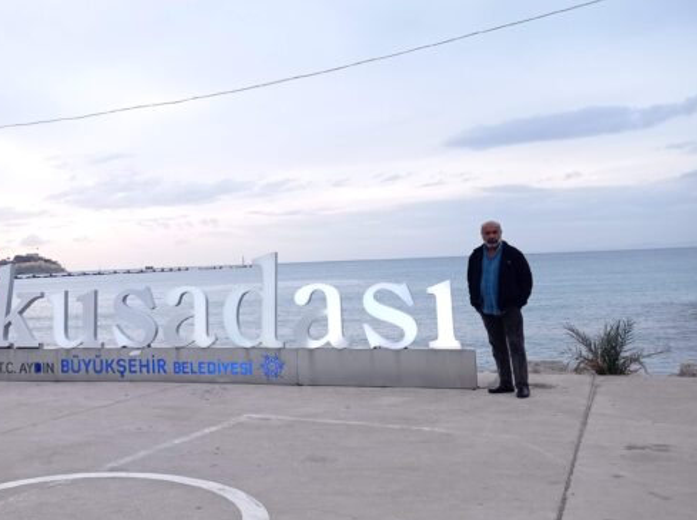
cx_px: 164
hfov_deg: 41.6
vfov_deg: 32.8
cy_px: 236
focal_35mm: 44
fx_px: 884
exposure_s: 1/100
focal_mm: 4.74
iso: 140
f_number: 1.79
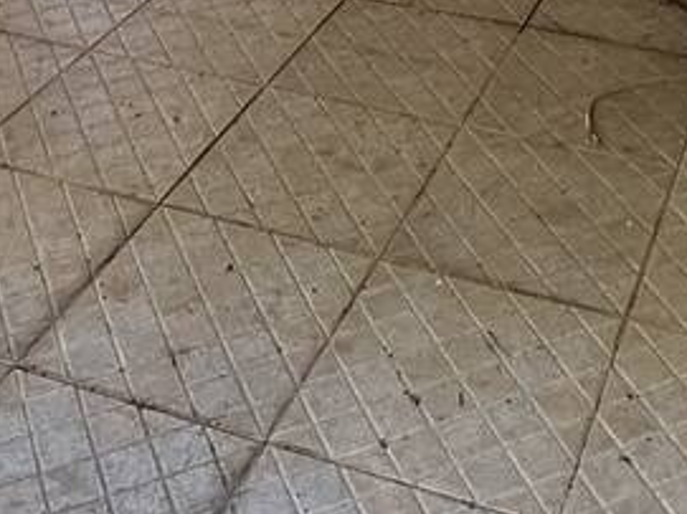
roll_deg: +0.1
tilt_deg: +0.3
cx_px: 436
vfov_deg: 14.6
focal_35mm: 69
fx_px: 1369
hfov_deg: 28.1
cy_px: -686
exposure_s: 1/99
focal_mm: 1.57
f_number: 1.8
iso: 125
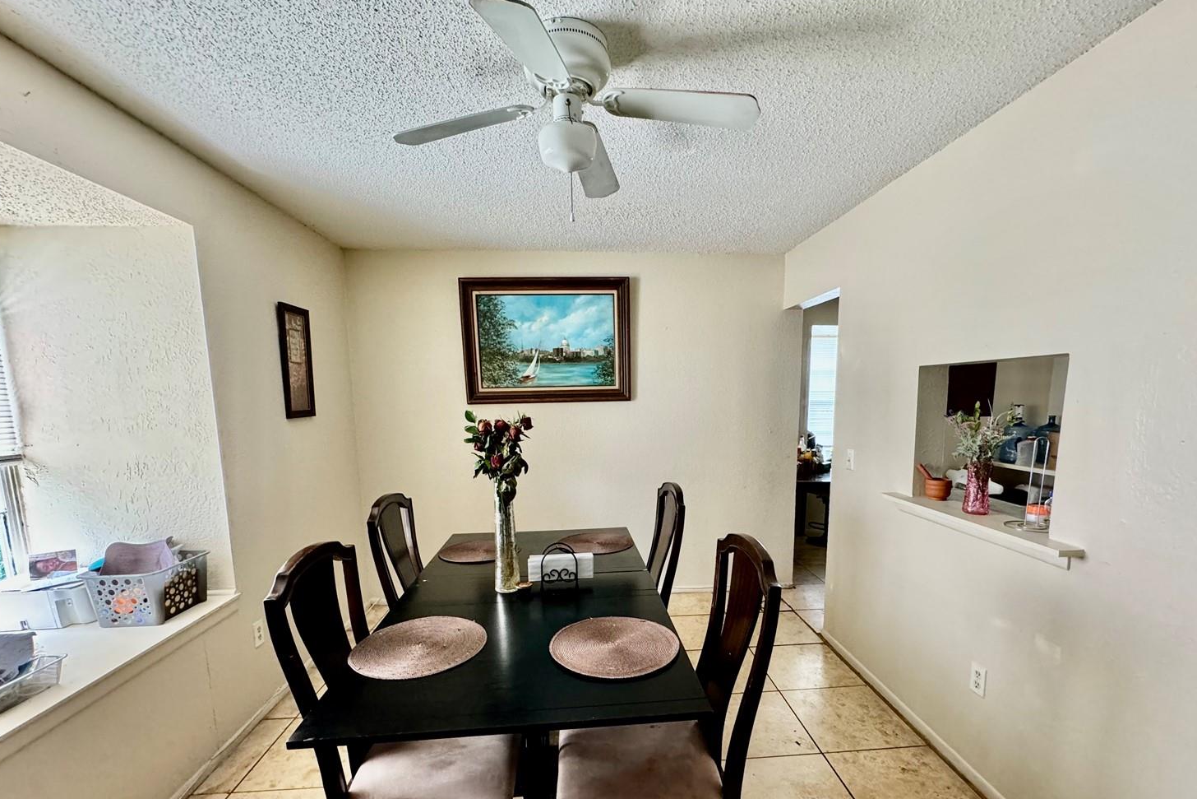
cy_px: 476
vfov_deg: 73.0
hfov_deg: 96.7
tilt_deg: -9.4
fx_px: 532
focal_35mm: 16
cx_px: 619
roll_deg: +0.4
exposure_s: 1/69
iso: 320
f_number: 2.2
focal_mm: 2.22
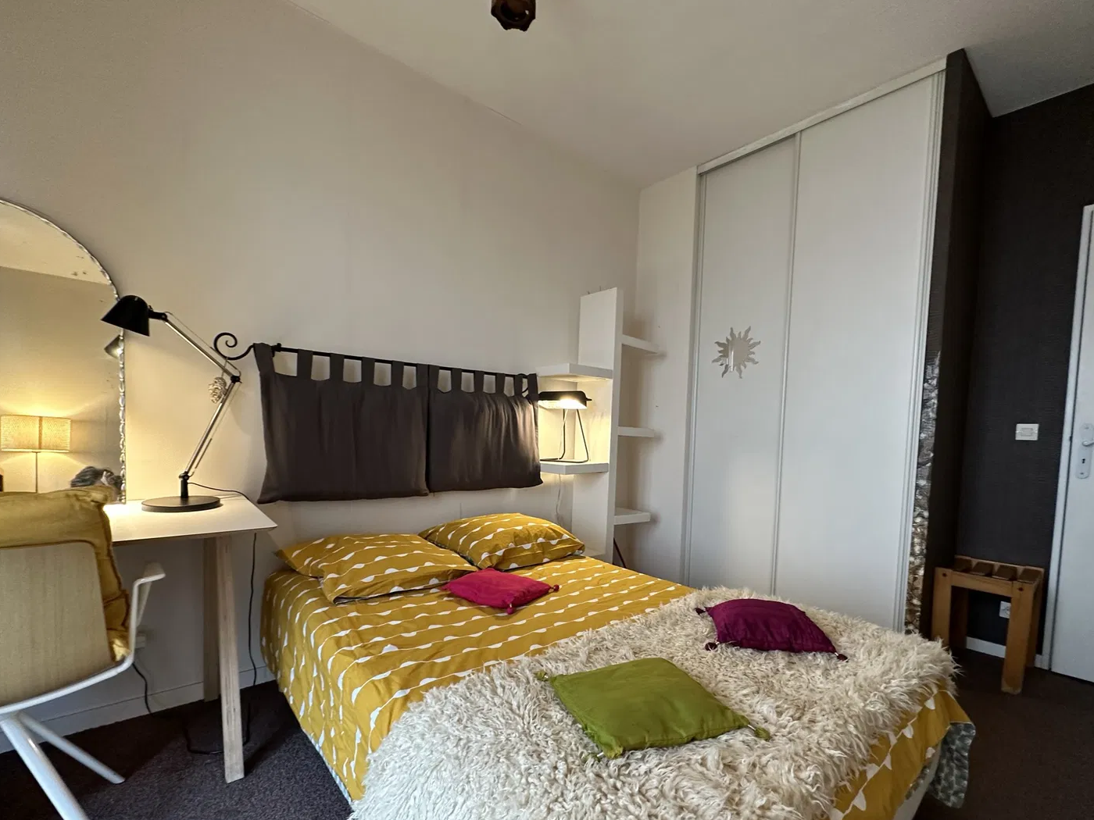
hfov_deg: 94.4
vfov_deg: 77.7
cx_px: 573
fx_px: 506
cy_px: 462
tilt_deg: -4.9
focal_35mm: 16
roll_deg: -1.5
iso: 200
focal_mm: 2.22
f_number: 2.2
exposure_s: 1/50
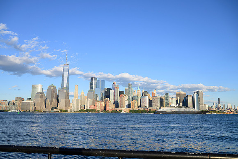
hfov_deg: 59.7
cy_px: 79
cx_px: 119
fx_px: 207
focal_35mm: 31
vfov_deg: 41.9
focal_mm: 31
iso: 100
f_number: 7.1
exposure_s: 1/320
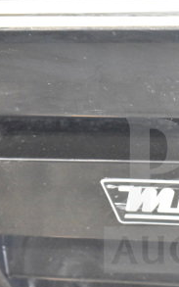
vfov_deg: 12.0
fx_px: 1367
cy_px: 195
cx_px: 213
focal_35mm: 175
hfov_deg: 7.4
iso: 12800
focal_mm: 55
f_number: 5.6
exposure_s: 1/100
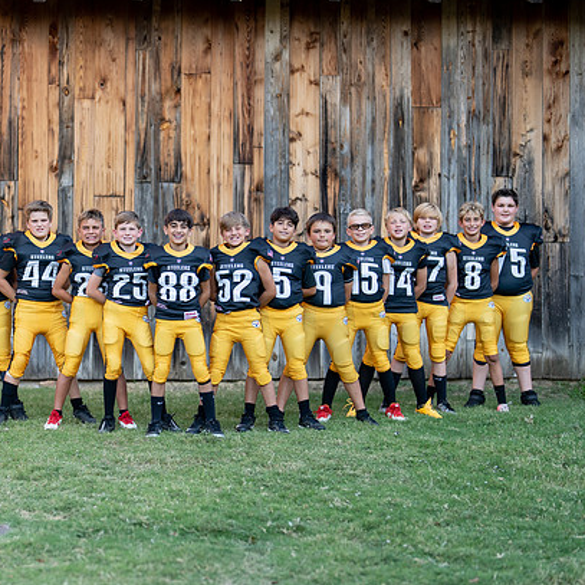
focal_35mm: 77
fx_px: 1472
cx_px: 176
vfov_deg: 22.5
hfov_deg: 22.3
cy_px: 329
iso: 100
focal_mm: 50
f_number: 1.2
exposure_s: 1/2000
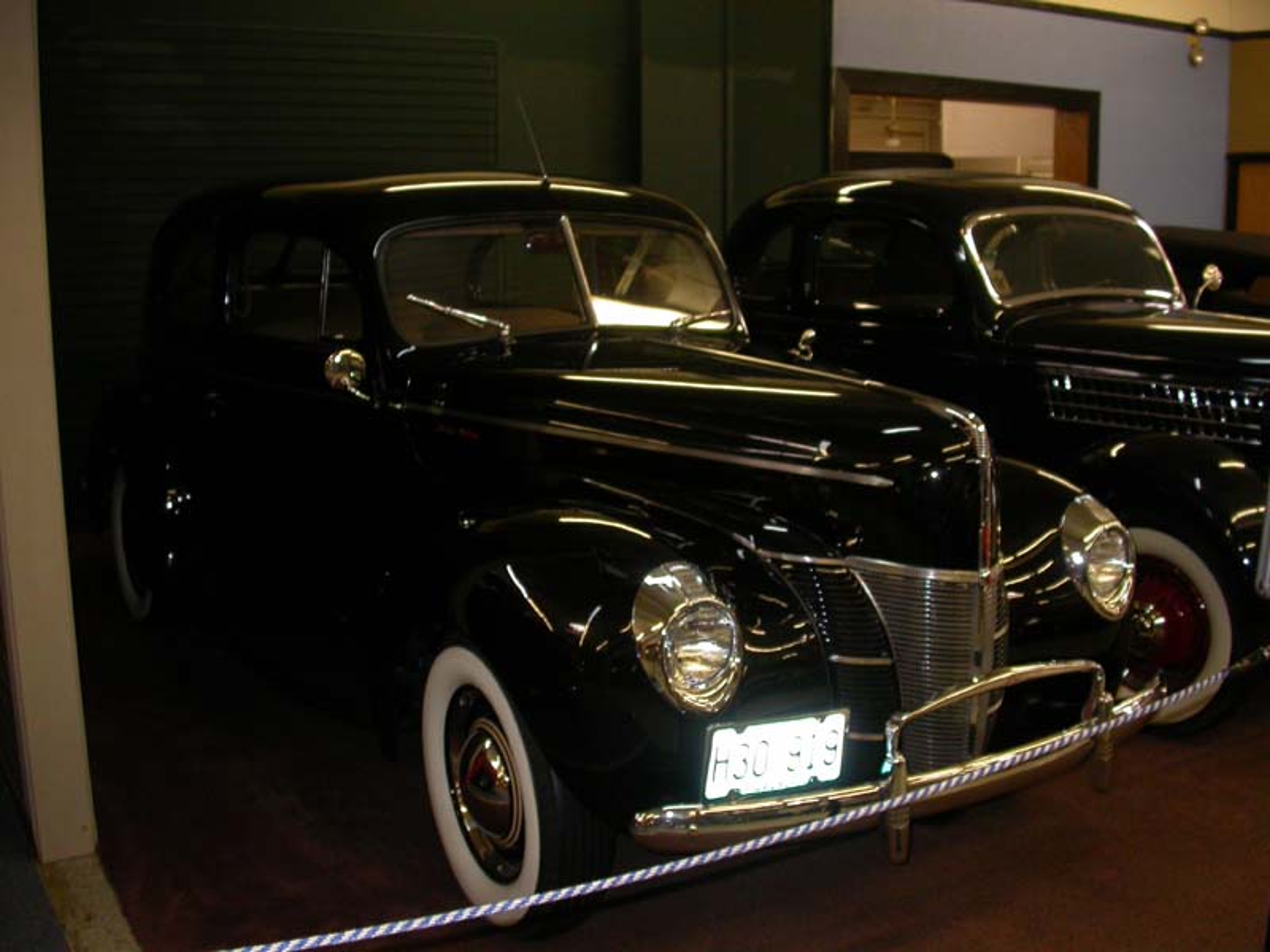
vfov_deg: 37.7
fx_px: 1394
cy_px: 476
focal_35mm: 38
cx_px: 635
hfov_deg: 49.0
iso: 200
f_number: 2.6
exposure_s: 1/60
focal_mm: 7.85
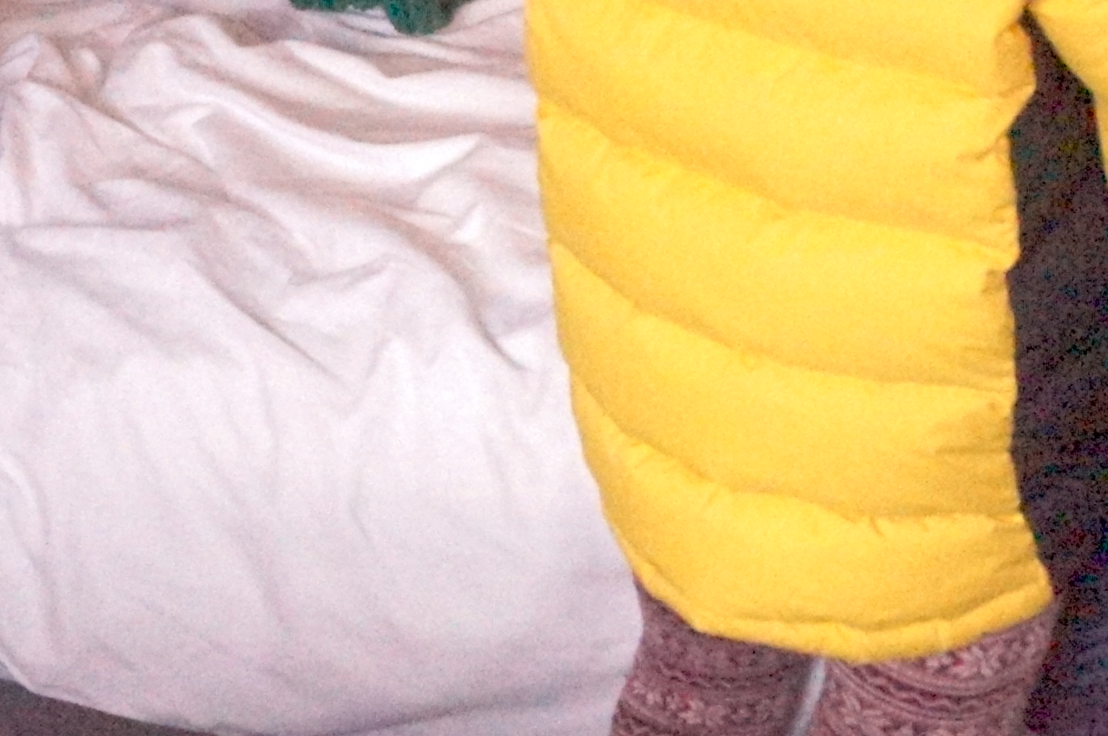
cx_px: 198
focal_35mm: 118
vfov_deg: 11.4
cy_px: -115
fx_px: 3628
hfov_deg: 17.2
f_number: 9
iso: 16000
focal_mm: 30
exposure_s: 1/400
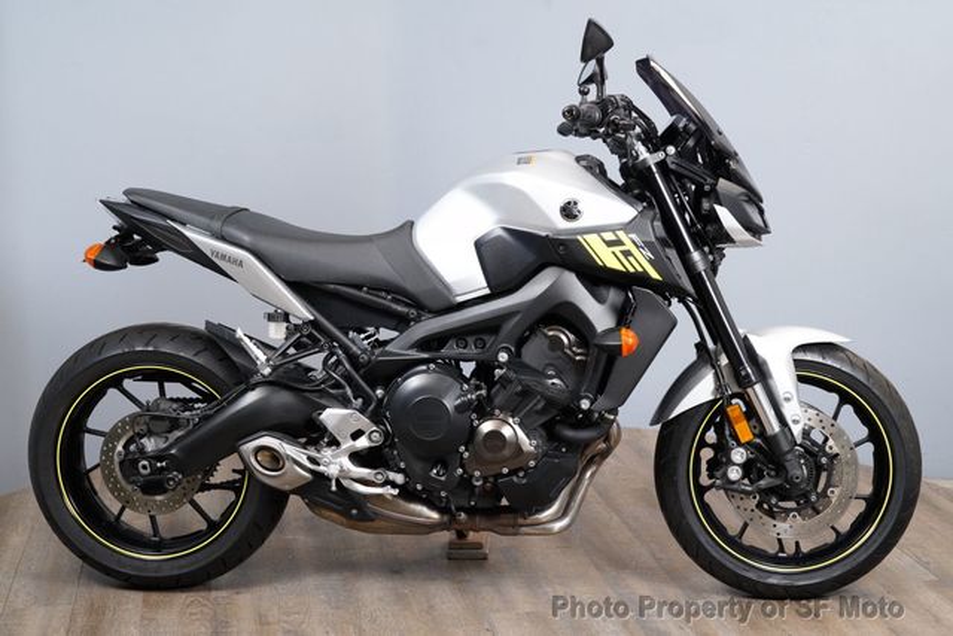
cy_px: 318
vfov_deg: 23.8
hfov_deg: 35.0
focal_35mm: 57
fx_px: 1509
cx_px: 476
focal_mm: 57
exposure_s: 1/80
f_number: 9
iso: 5000
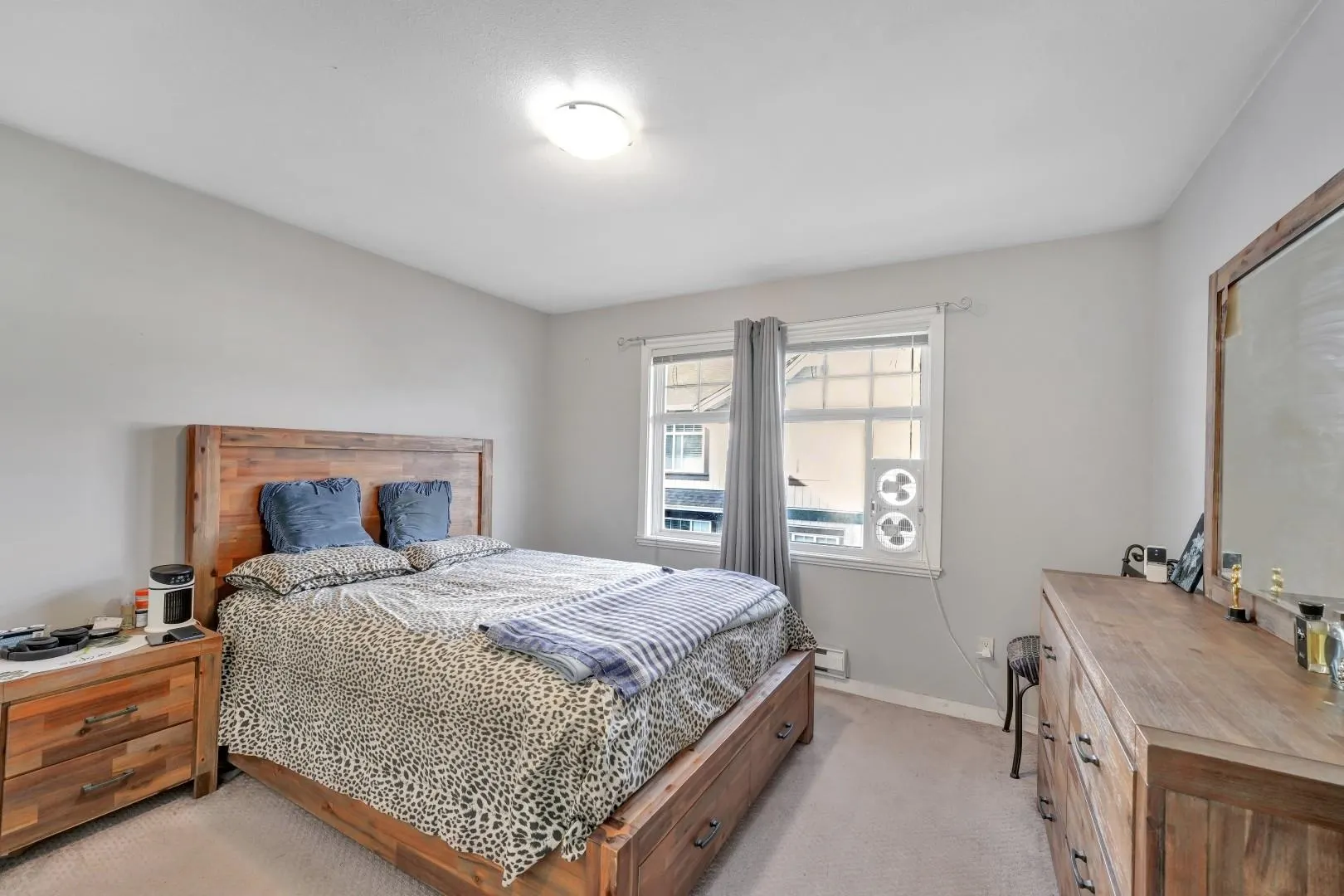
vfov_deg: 78.8
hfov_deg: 101.9
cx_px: 672
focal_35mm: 15
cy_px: 448
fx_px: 545
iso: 400
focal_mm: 14.6
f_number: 8
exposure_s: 1/13
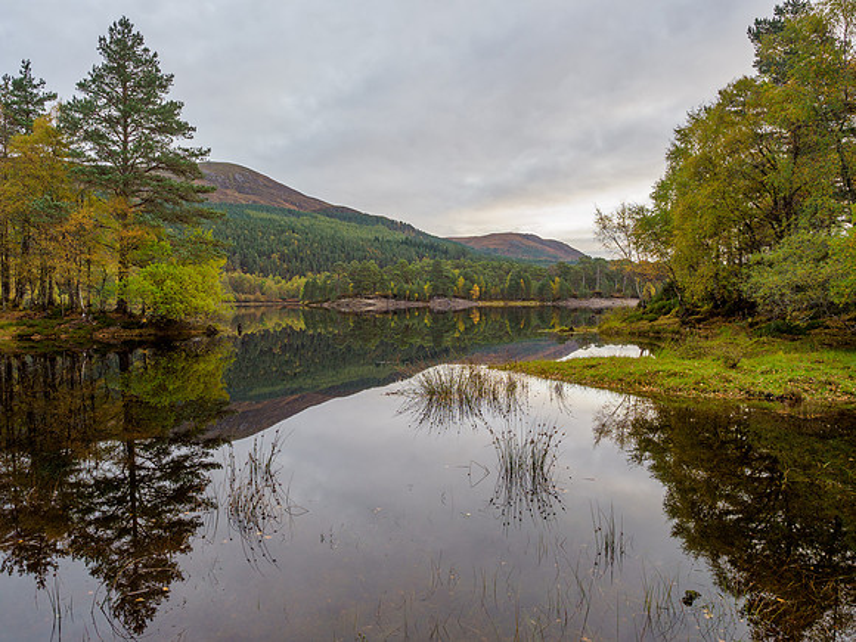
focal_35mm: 24
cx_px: 428
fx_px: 593
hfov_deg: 71.6
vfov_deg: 56.8
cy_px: 321
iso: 200
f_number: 7.1
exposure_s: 1/25
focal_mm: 12
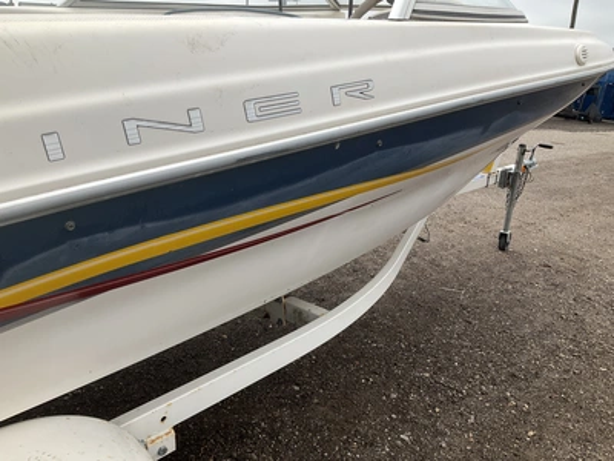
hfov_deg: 61.7
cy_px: 230
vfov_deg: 48.2
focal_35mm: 29
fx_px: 514
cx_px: 307
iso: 25
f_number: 1.8
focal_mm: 3
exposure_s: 1/1451
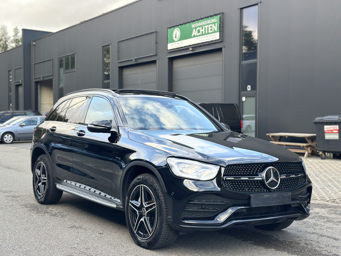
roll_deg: -0.3
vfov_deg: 30.3
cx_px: 170
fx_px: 473
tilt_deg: -1.0
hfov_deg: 39.7
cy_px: 128
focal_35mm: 48
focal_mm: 6.86
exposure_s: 1/251
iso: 80
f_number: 1.78
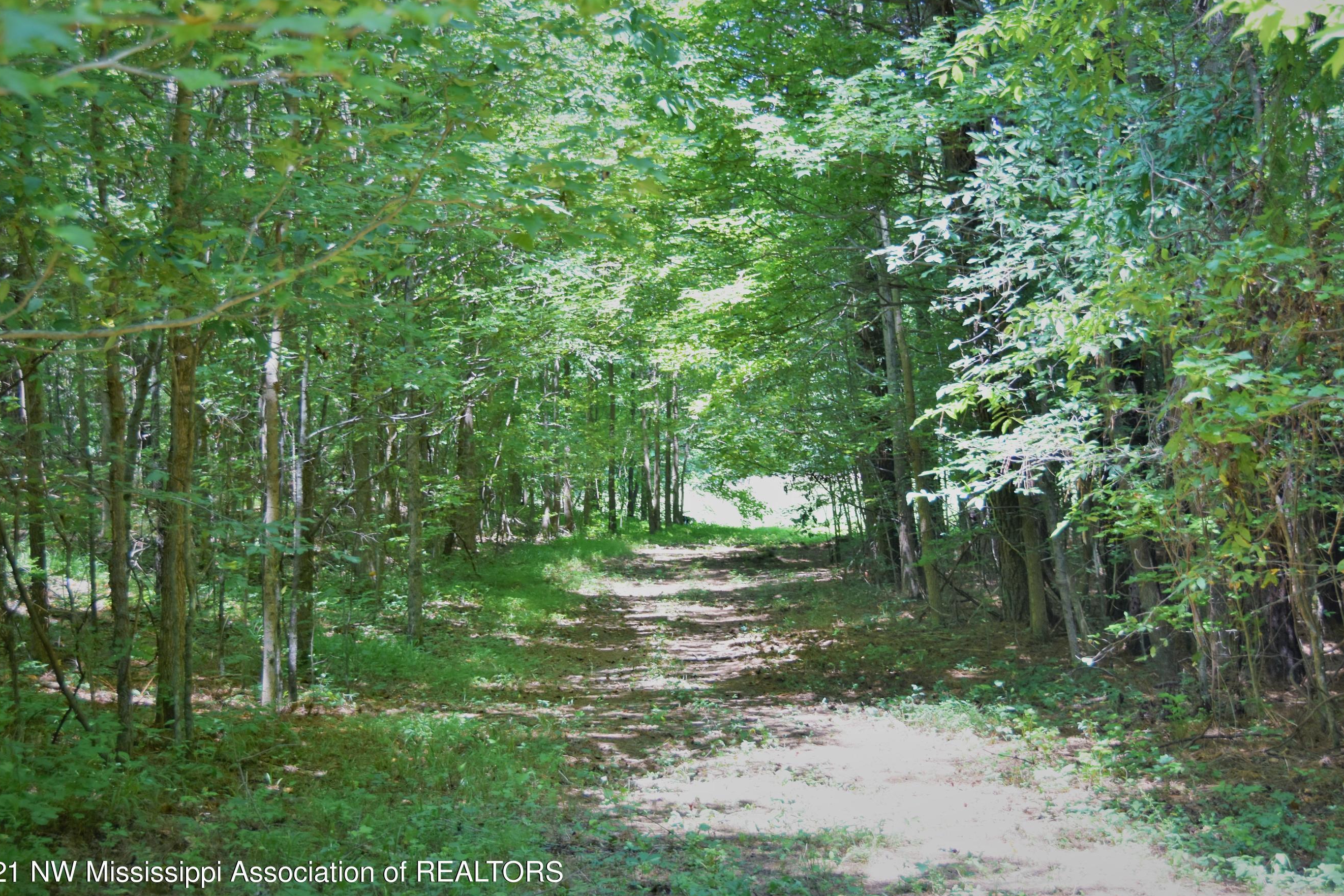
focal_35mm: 60
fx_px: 2224
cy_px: 409
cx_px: 698
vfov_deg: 22.8
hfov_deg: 33.6
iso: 250
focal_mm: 35
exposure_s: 1/125
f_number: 4.2
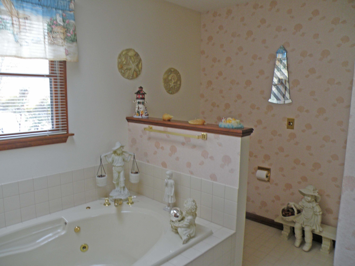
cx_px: 178
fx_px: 277
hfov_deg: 65.3
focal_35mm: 27
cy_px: 133
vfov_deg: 51.4
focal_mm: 4.7
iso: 64
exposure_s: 1/38.3
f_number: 2.8
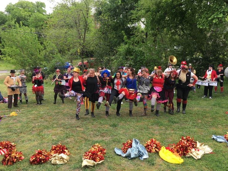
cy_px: 87
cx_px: 119
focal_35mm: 31
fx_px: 204
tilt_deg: -6.8
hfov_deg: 58.3
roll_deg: +0.8
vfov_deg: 45.4
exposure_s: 1/262
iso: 25
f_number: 2.2
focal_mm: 4.15
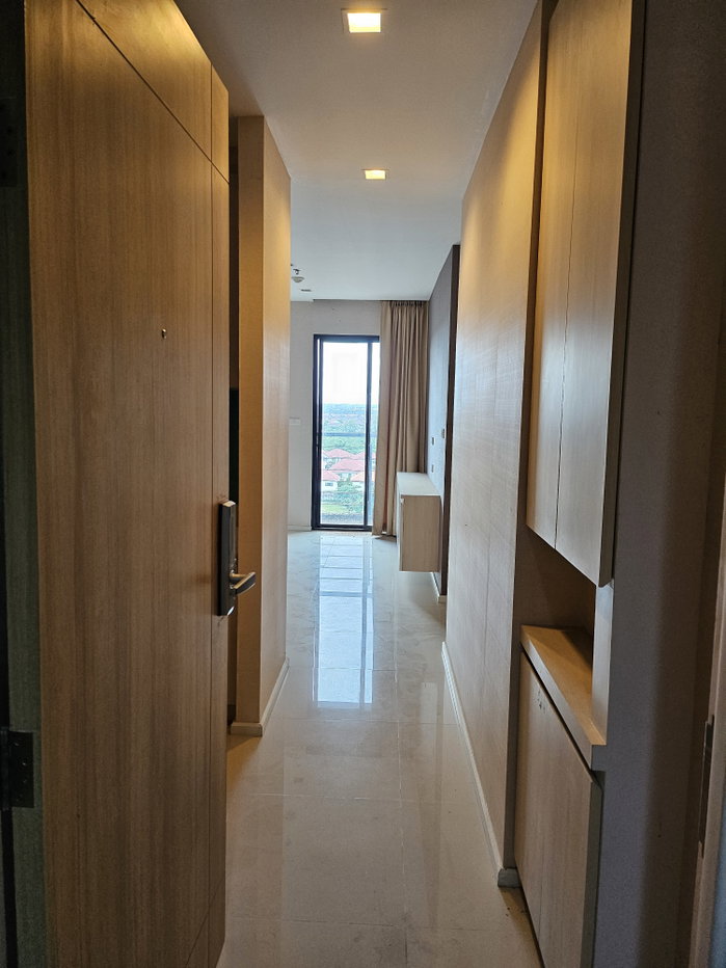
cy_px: 484
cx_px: 363
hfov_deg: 56.8
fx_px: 671
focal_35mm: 24
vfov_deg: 71.6
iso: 250
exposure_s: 1/100
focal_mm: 5
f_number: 1.8
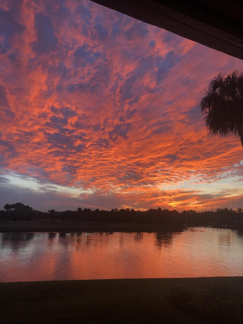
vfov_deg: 63.4
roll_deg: -1.9
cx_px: 122
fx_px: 262
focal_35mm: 28
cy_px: 162
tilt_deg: +12.8
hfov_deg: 49.7
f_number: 1.8
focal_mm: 3.99
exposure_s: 1/120
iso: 125
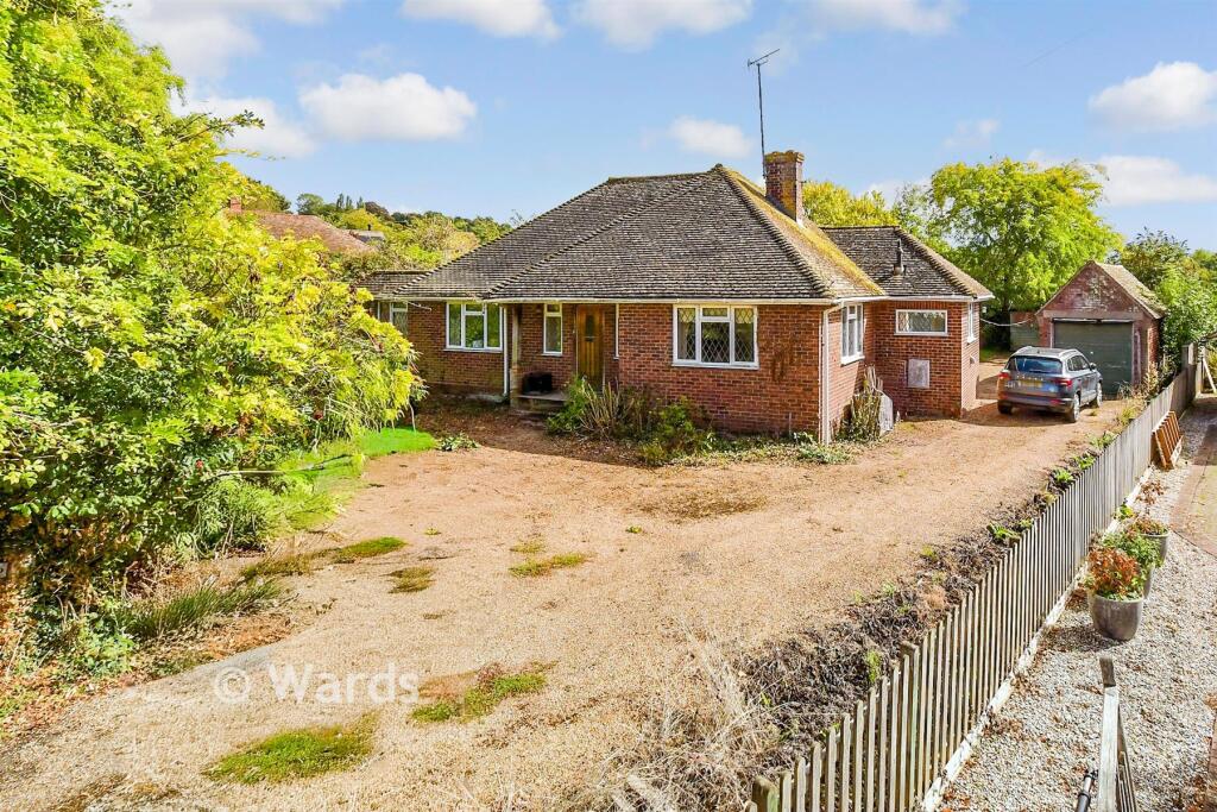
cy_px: 406
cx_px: 608
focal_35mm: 15
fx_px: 507
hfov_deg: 100.4
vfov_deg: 77.3
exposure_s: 1/1000
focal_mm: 10
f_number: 8
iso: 320
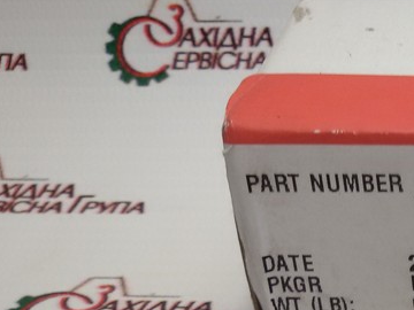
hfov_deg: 20.6
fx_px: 1029
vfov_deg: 16.5
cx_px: 550
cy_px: 365
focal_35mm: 86
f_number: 2.4
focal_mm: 2.93
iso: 40
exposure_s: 1/50
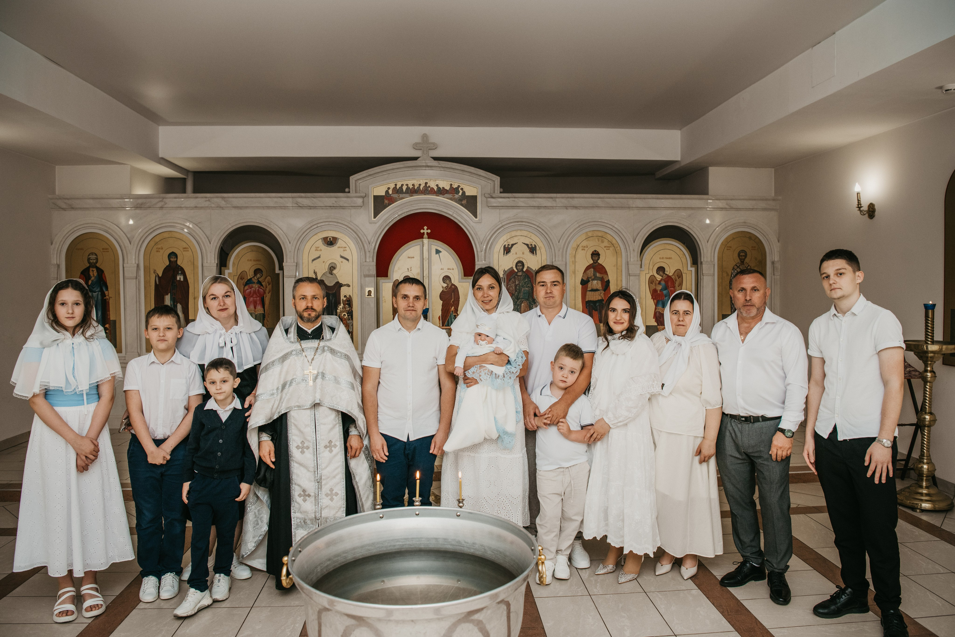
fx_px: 652
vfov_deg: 52.1
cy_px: 318
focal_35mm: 25
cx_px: 478
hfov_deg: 72.5
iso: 320
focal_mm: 24
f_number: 4.5
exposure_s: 1/160
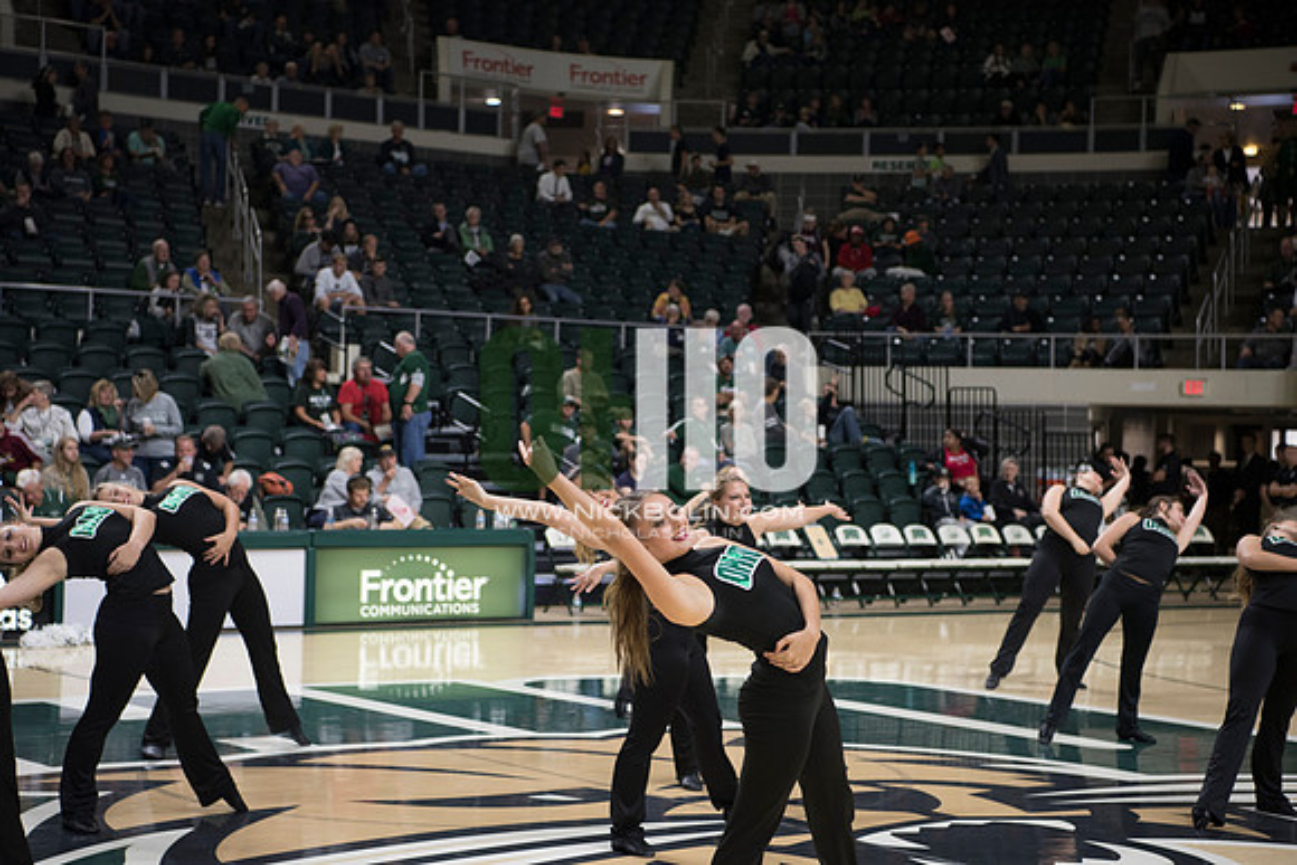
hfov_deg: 28.8
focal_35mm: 70
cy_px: 432
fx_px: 2522
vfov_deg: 19.5
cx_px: 648
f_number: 3.5
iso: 2000
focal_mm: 70
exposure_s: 1/500
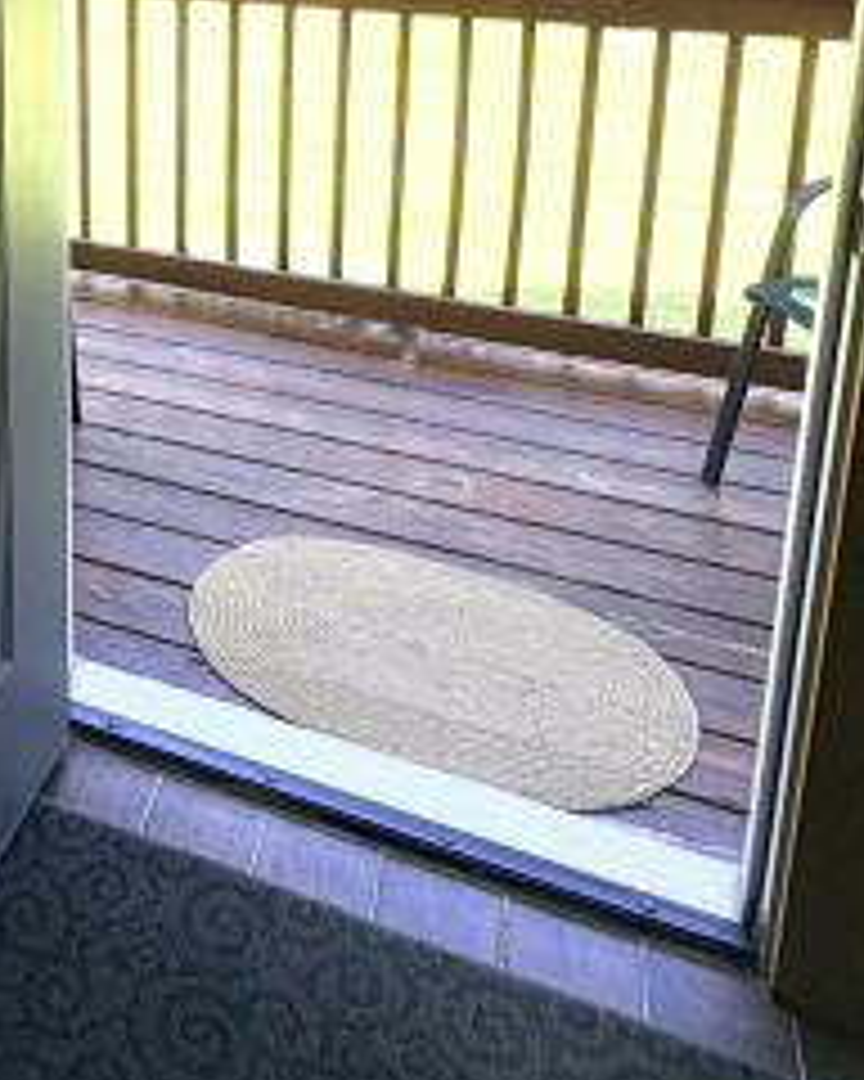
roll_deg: +0.5
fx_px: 1215
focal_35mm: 38
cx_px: -9
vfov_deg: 42.1
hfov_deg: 35.3
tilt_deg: -10.9
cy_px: 20
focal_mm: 2.22
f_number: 2.2
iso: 40
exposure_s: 1/222
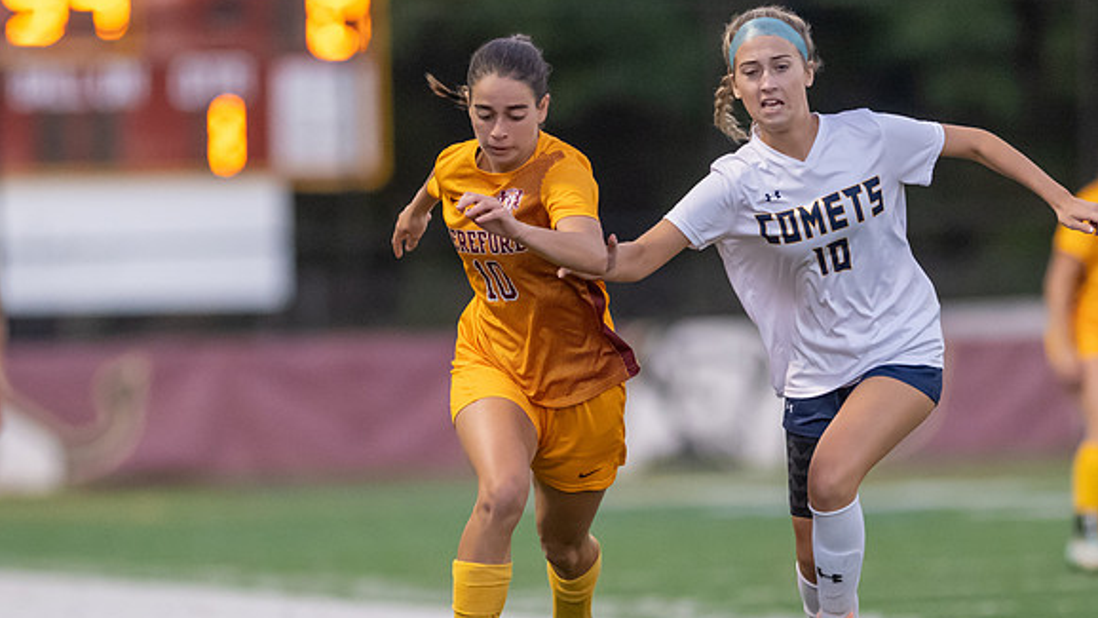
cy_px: 453
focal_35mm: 532
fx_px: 15488
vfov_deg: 2.3
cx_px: 513
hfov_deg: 4.1
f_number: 2.8
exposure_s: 1/1000
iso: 4500
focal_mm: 300
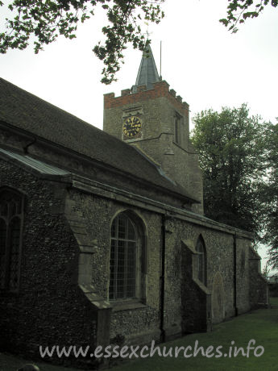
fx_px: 396
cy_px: 186
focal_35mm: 37
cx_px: 139
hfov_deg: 38.7
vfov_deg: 50.1
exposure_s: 1/224
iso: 50
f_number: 5.6
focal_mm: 9.5
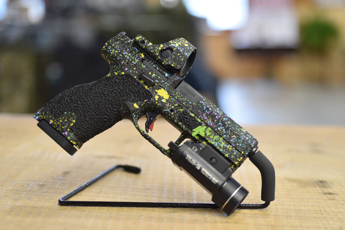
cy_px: 115
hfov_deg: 33.4
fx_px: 575
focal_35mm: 60
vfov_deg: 22.6
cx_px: 172
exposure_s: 1/125
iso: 800
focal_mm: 60
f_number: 3.2
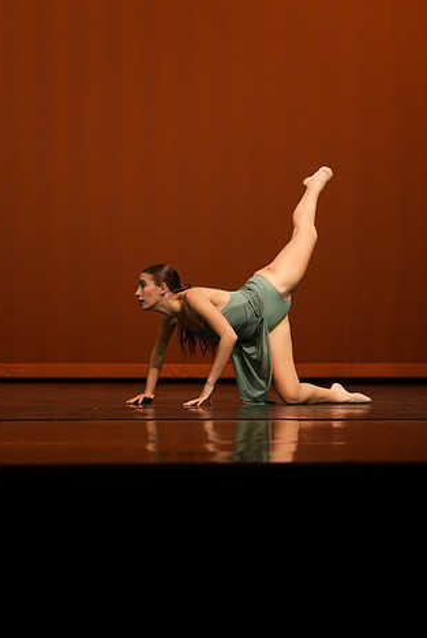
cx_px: 201
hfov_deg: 10.6
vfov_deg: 15.8
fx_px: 2308
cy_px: 338
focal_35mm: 130
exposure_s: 1/1000
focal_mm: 105
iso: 2000
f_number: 4
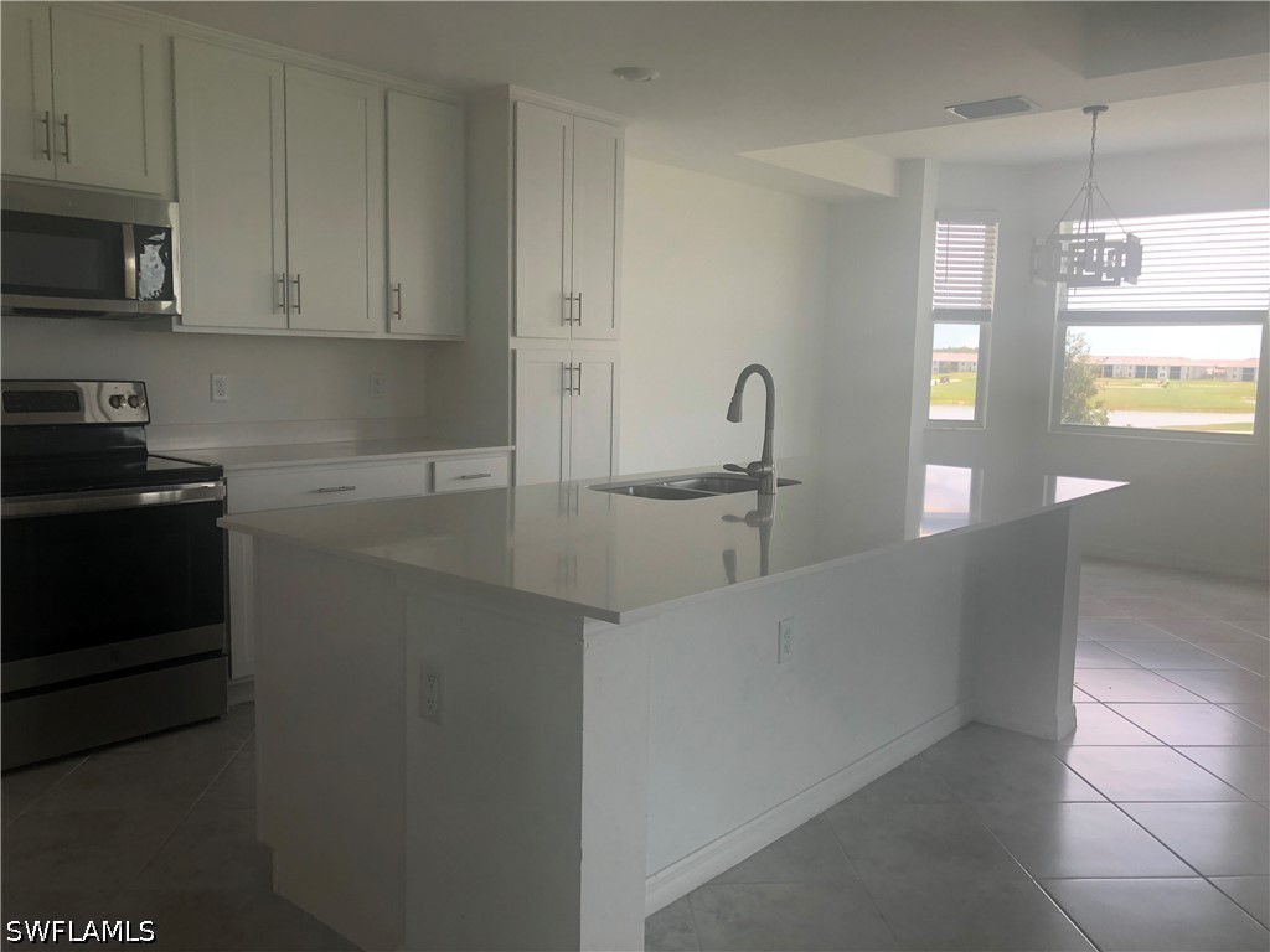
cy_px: 476
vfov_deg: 49.7
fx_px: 1027
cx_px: 635
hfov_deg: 63.4
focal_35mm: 28
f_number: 1.8
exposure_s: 1/120
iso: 40
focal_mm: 3.99
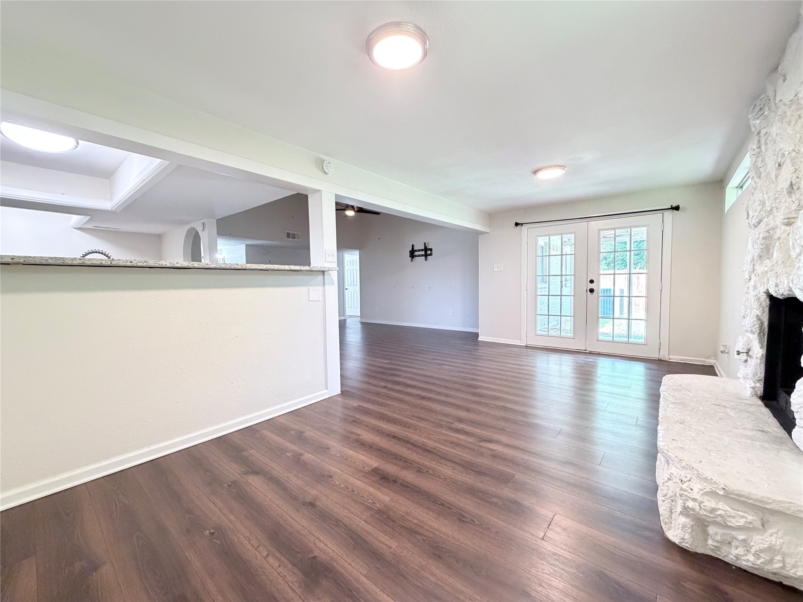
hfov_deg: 102.1
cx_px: 402
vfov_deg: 85.7
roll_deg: +1.0
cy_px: 301
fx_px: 325
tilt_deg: -3.7
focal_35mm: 14
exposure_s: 1/60
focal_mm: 2.22
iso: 640
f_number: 2.2
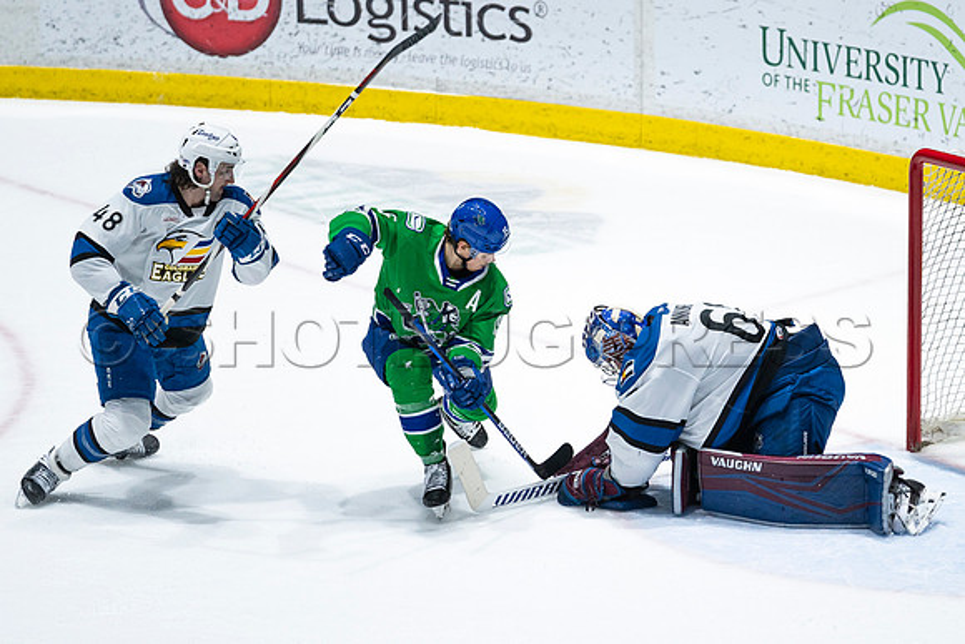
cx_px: 616
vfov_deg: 4.4
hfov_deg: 6.5
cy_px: 247
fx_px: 8449
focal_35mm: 315
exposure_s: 1/1250
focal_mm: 195
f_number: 2.8
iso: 1250
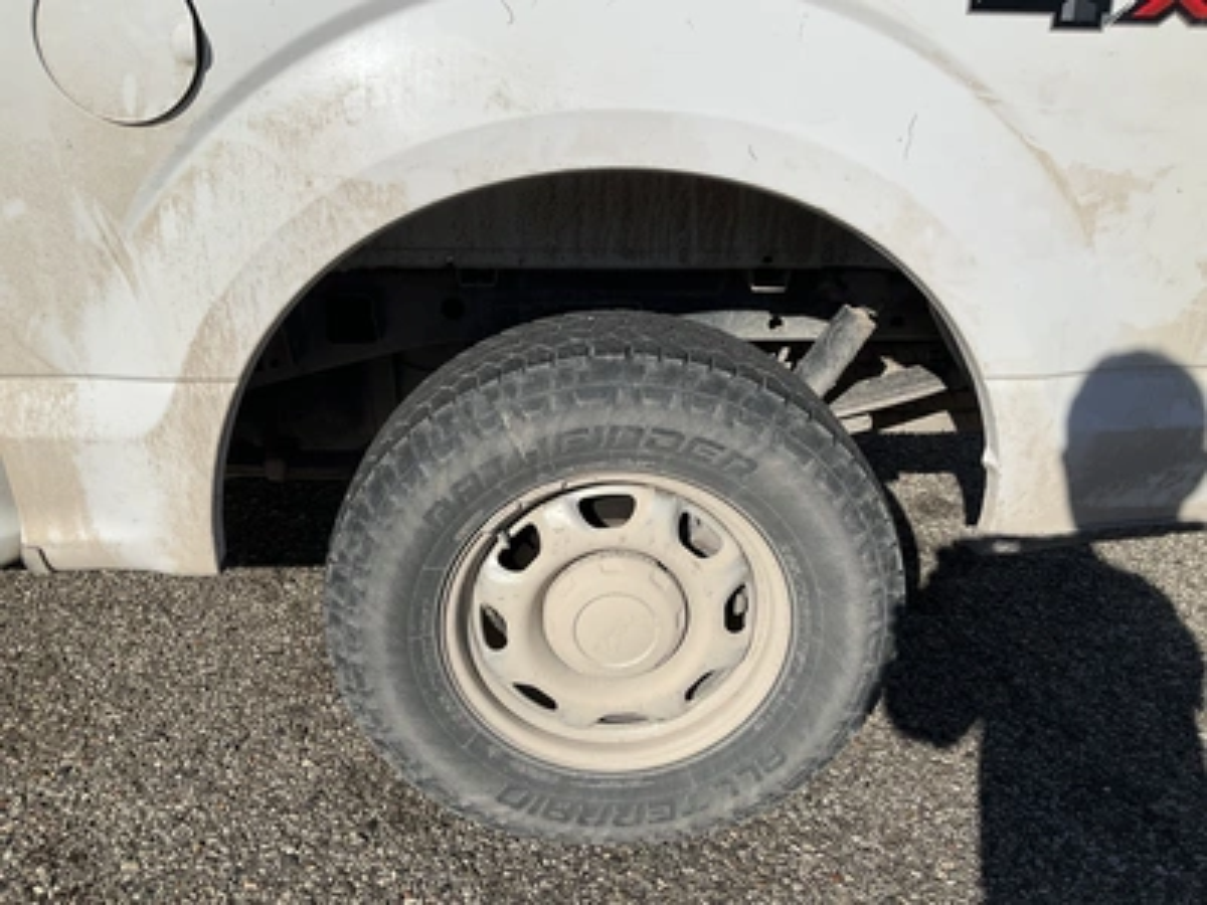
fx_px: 1011
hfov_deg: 61.7
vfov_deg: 48.2
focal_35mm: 29
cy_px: 452
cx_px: 604
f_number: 1.8
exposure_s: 1/4405
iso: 25
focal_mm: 3
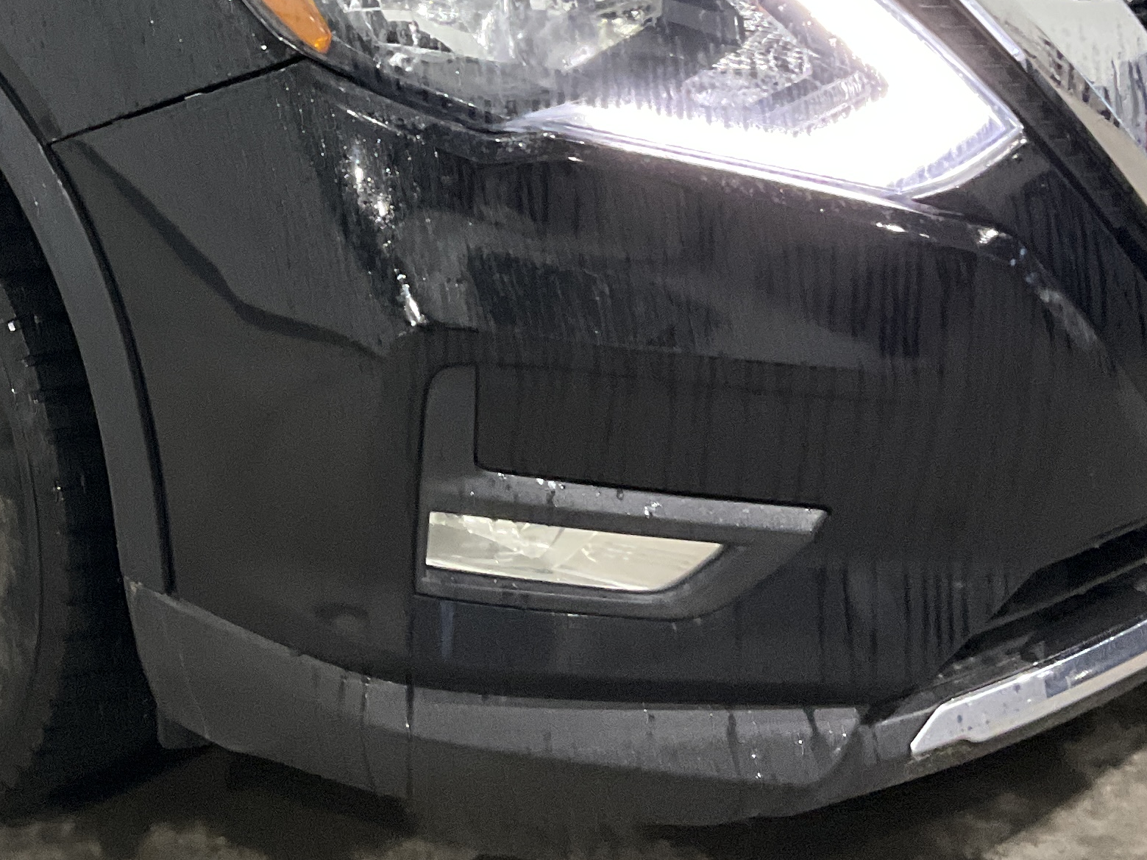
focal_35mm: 75
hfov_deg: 25.3
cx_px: 159
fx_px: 2485
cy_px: -23
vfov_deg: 19.0
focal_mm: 3
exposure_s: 1/60
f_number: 1.8
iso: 200
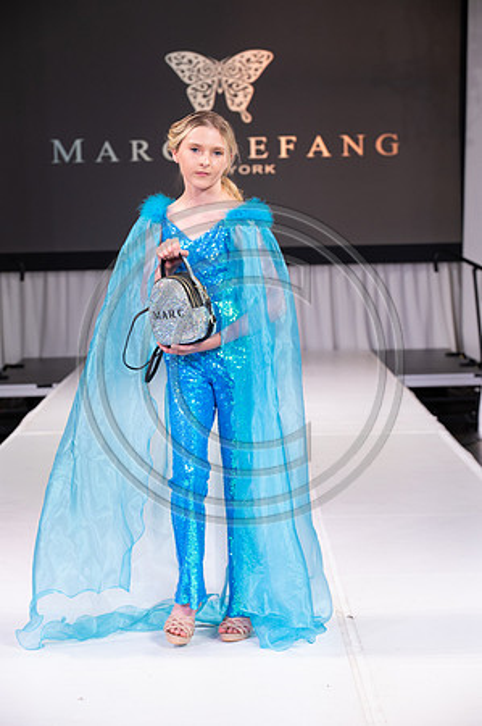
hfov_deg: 14.8
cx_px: 241
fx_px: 1852
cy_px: 363
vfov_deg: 22.2
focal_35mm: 92
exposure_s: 1/400
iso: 2000
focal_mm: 92
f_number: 5.6
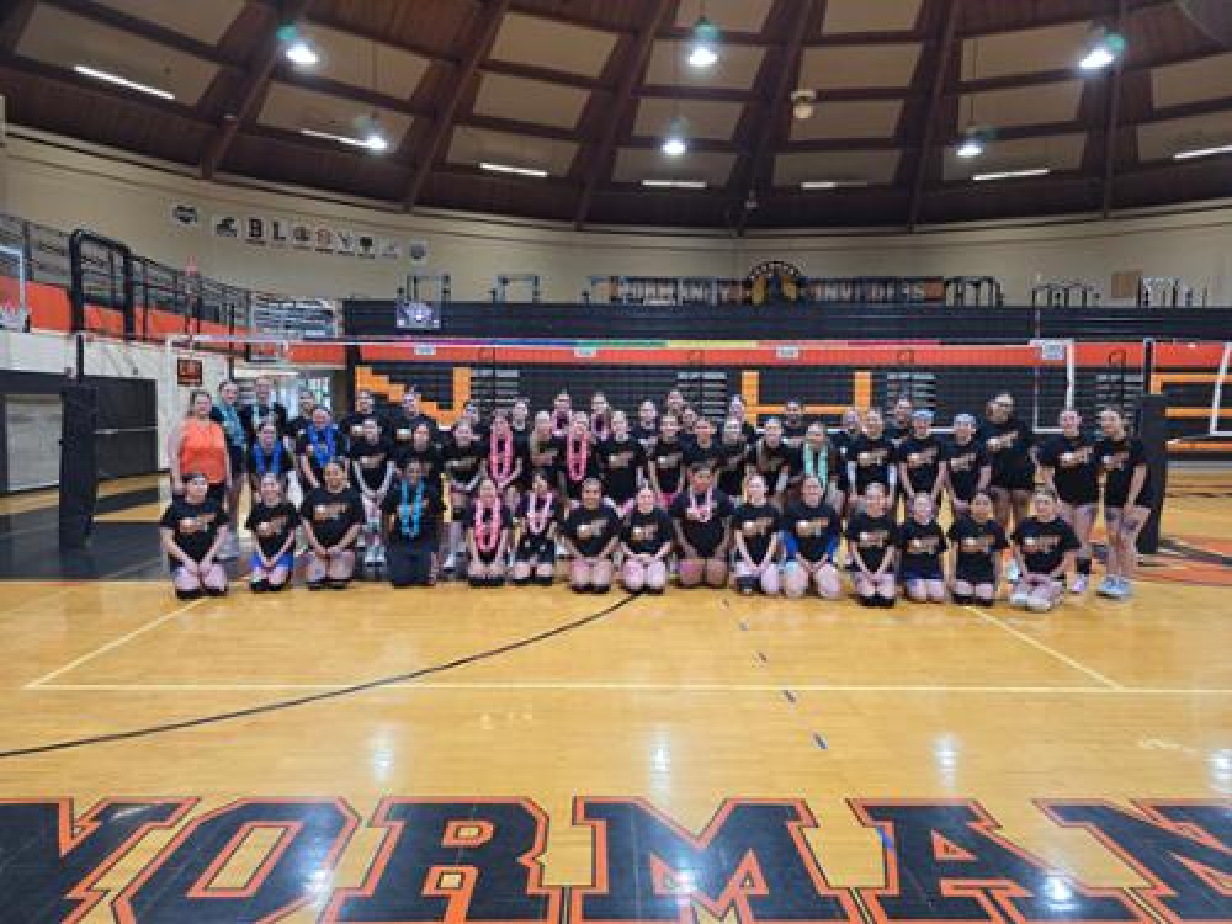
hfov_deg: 73.9
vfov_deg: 58.9
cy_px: 462
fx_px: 819
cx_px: 616
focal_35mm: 23
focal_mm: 6.3
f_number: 1.7
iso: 320
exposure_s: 1/120
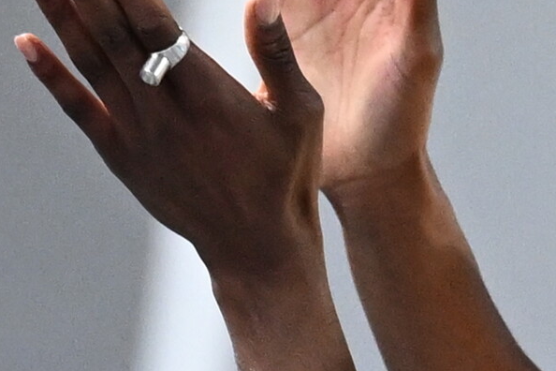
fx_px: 8324
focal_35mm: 539
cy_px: -13
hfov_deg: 3.8
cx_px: 519
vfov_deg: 2.5
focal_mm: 200
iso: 2000
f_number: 2.8
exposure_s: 1/1000
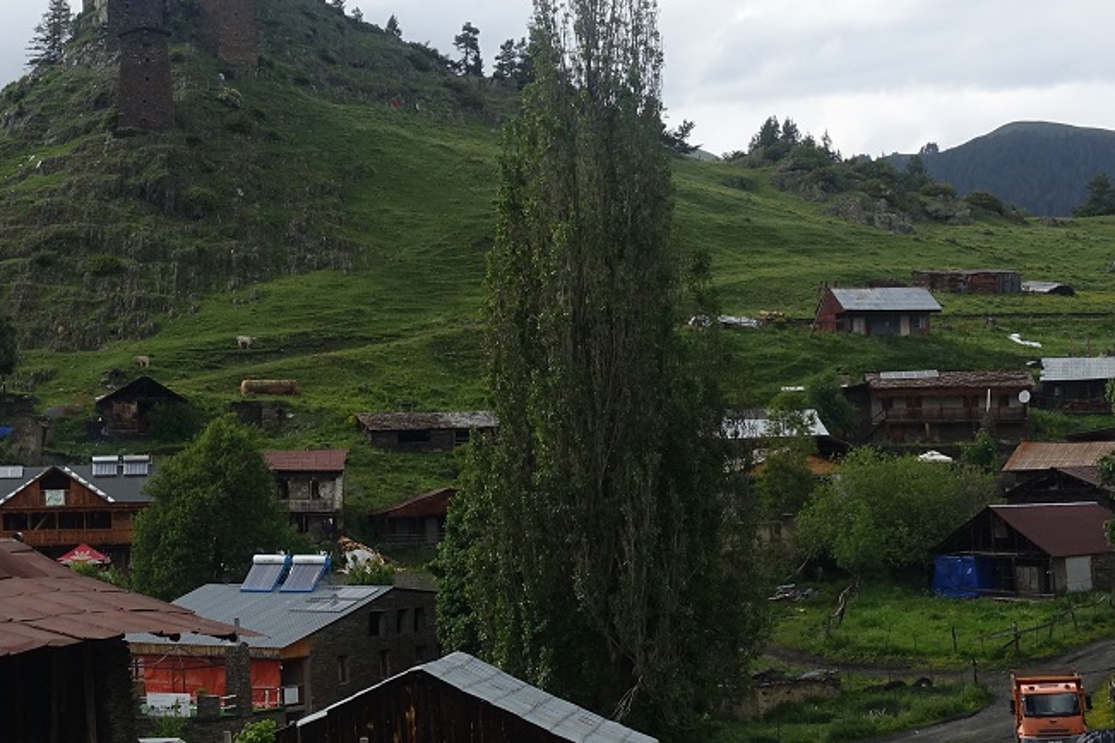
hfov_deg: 23.2
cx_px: -9
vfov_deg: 16.2
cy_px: 269
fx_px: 2601
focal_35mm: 84
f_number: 5.6
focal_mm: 14.5
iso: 125
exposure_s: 1/320
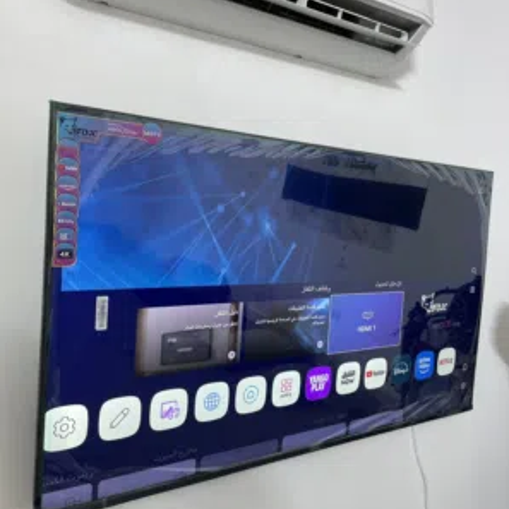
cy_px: 247
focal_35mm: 31
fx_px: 516
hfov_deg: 52.5
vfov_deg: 52.5
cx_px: 255
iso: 100
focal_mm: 4.2
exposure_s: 1/50
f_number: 1.6
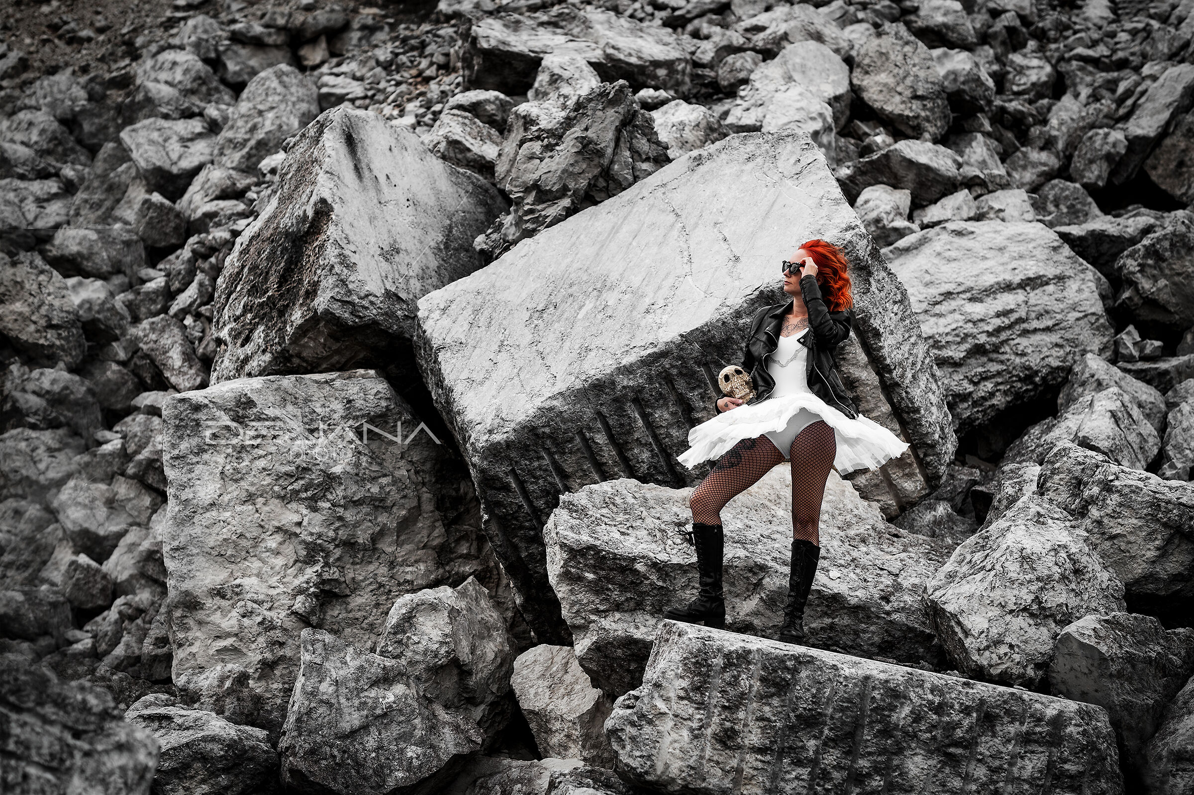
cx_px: 597
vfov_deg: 16.1
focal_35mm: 85
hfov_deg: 23.9
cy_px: 398
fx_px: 2817
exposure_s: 1/1600
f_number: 2.2
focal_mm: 85
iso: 100
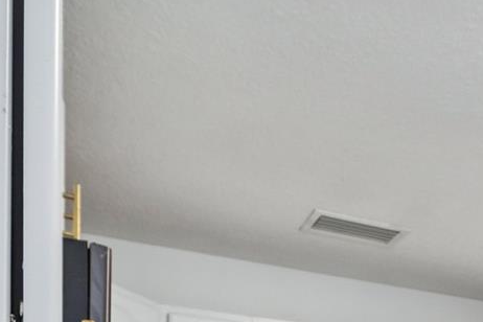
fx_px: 698
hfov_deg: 34.8
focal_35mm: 52
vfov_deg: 20.9
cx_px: 478
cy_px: 520
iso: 100
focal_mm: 10
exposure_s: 1/2.5
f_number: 7.1
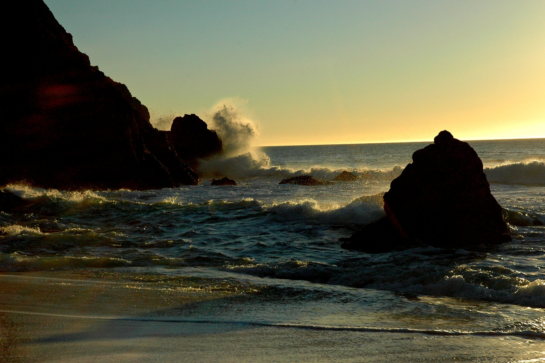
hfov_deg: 27.0
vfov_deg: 18.1
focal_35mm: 75
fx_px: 1134
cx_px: 272
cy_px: 182
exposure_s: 1/2500
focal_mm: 50
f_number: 8
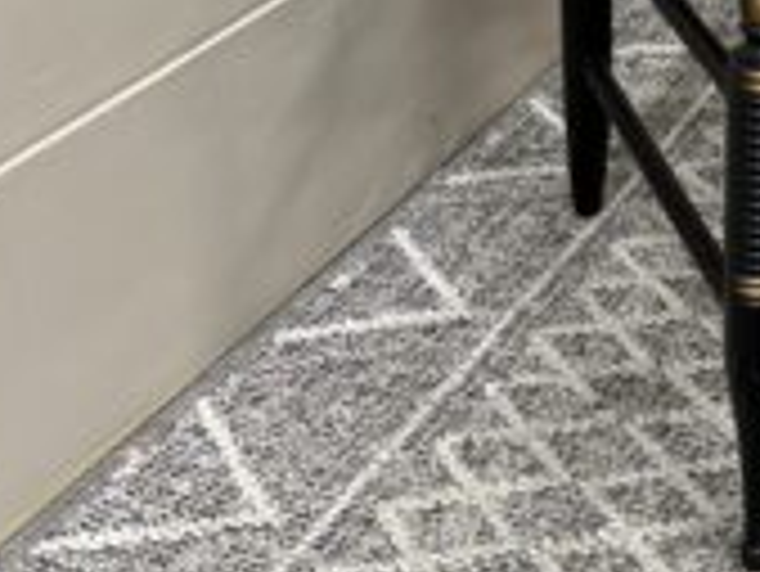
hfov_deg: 23.2
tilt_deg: -18.6
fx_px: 1692
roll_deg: -2.4
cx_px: 913
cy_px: -209
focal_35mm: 77
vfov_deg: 17.7
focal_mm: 5.96
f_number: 1.6
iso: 400
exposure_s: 1/60
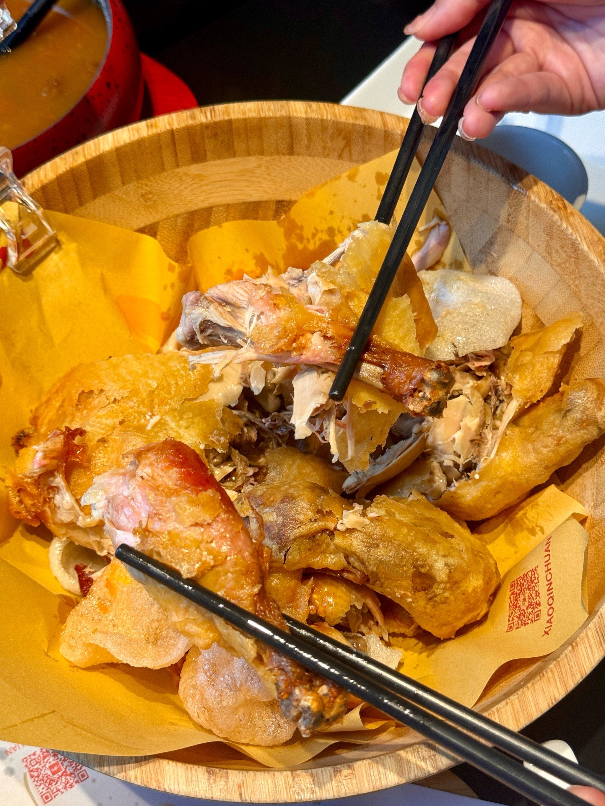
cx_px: 302
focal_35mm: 48
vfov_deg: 39.7
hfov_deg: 30.3
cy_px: 403
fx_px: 1118
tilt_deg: -57.5
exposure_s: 1/91
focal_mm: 6.76
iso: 100
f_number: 1.78
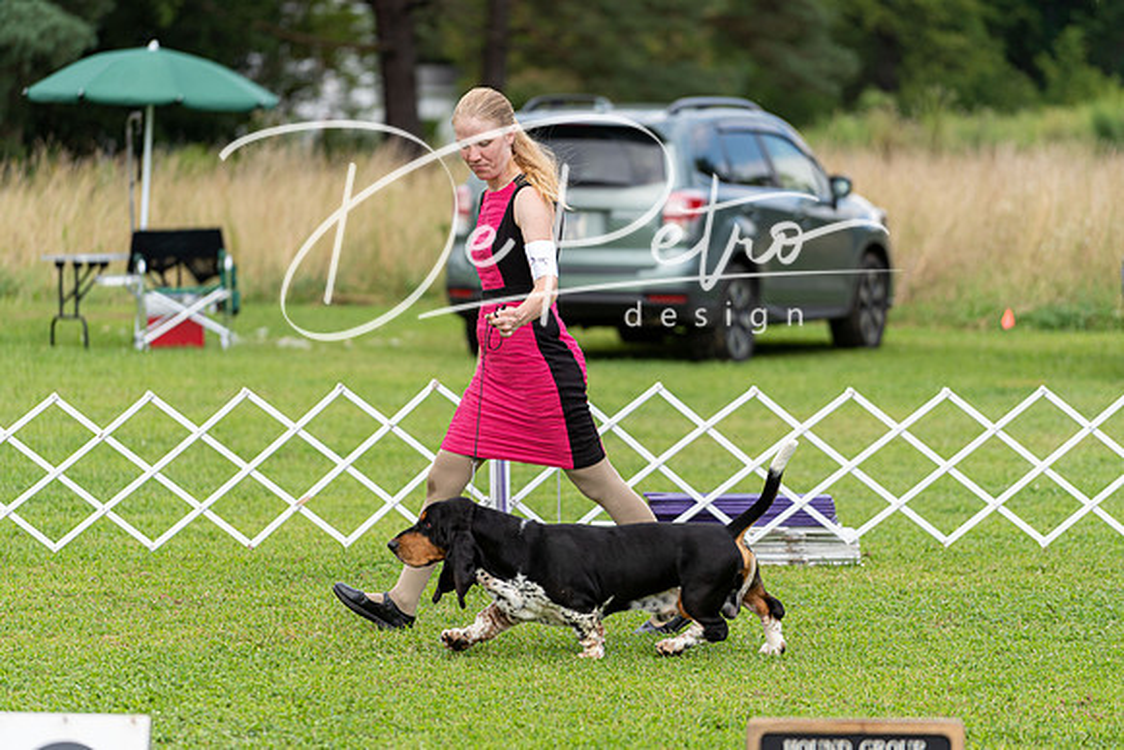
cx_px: 562
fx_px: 6152
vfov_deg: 7.0
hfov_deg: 10.4
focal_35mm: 197
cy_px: 375
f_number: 4
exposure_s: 1/1000
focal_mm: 197
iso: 250
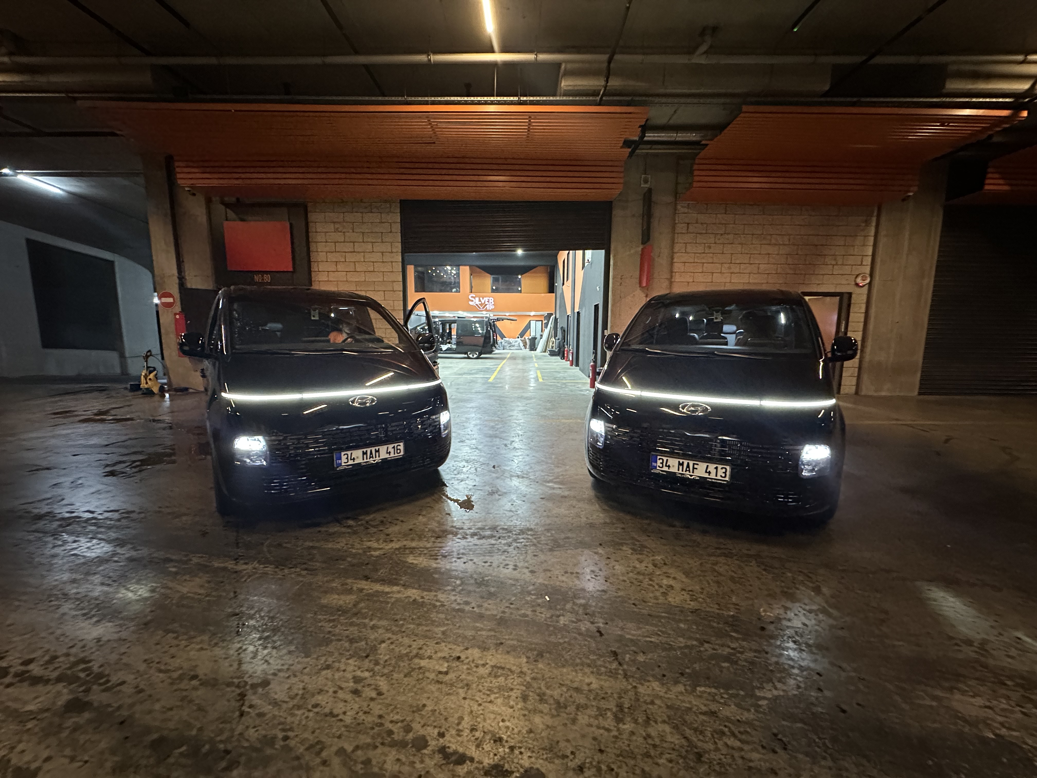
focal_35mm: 14
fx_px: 419
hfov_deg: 102.1
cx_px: 518
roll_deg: -0.3
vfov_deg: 85.7
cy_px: 389
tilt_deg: -8.7
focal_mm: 2.22
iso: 800
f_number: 2.2
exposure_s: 1/51
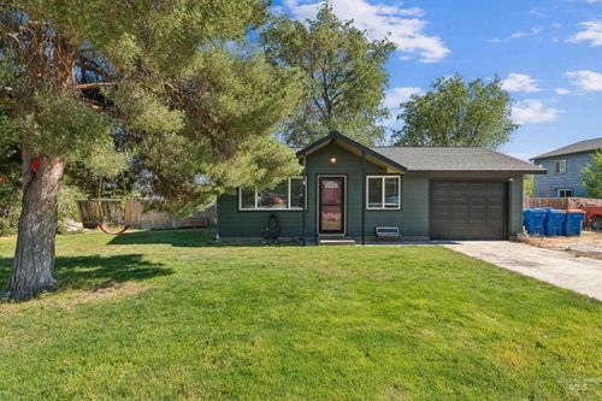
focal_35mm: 19
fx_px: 319
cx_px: 301
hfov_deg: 86.6
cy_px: 200
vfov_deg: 64.2
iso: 400
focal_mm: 19.1
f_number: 13
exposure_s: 1/100
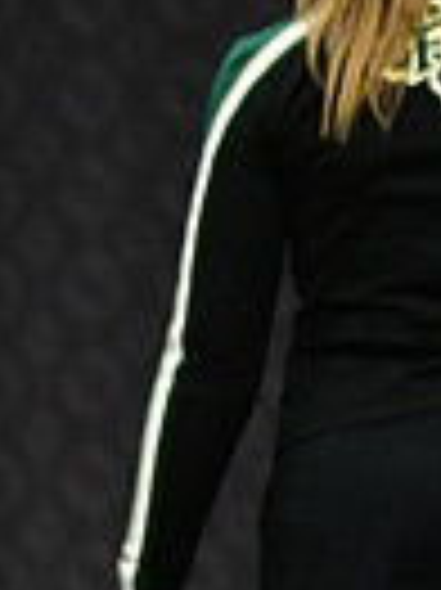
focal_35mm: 1215
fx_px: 20672
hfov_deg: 1.2
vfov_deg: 1.6
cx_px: -752
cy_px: 390
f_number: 3.5
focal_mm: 190
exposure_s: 1/500
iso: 5000
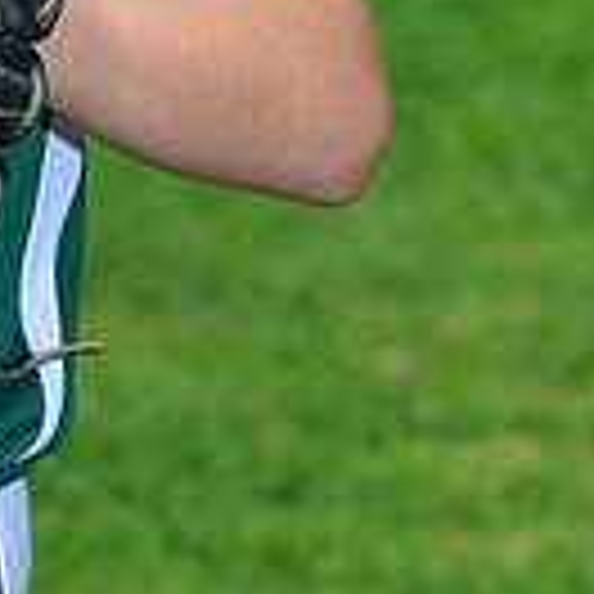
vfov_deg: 3.2
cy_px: -468
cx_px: -245
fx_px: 10542
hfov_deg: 3.2
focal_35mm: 543
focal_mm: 145
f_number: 10
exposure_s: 1/200
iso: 200
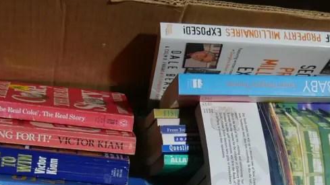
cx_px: 200
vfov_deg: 16.1
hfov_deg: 28.9
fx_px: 639
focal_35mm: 73
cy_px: 205
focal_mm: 16
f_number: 3.6
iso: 200
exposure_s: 1/80
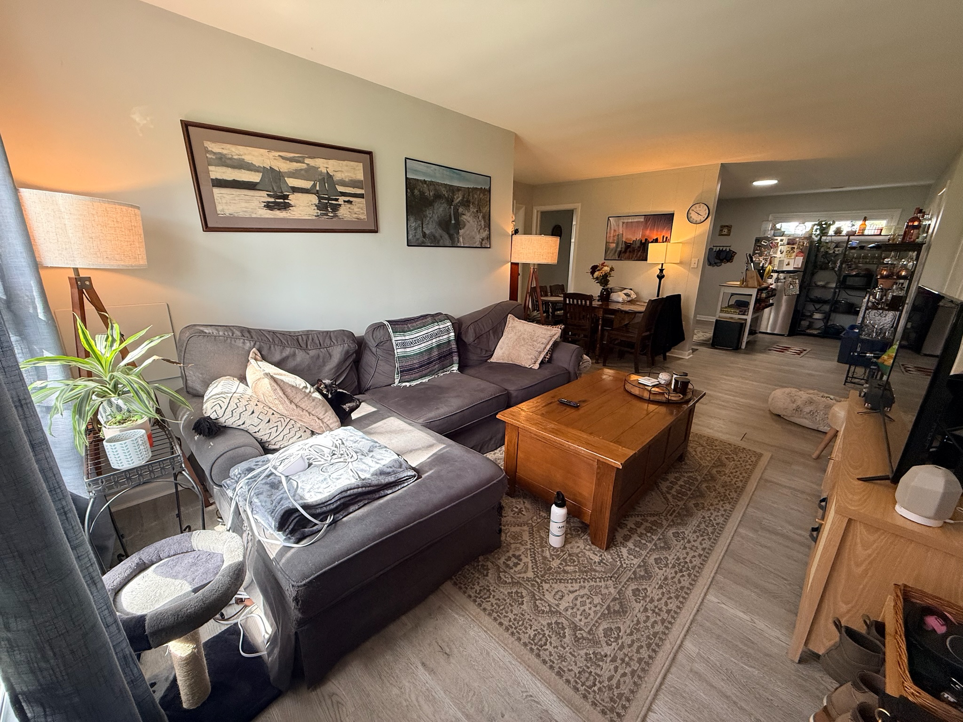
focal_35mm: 14
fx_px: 389
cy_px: 361
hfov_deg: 102.1
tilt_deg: -15.6
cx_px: 482
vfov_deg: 85.7
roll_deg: -1.2
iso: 200
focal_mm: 2.22
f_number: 2.2
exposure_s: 1/99
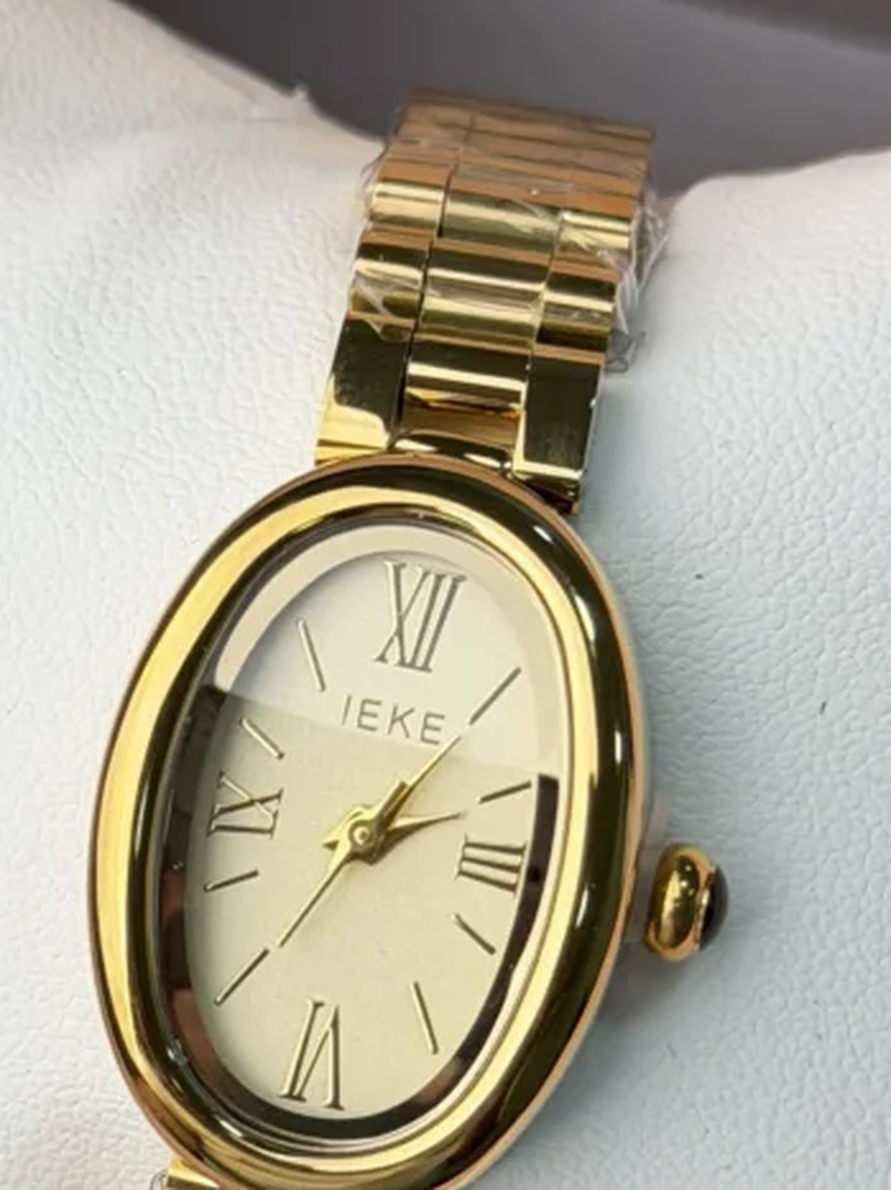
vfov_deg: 17.9
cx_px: 393
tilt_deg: -60.2
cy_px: 732
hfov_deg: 13.4
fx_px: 3779
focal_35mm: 110
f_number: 1.78
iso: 64
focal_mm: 6.76
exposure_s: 1/1307
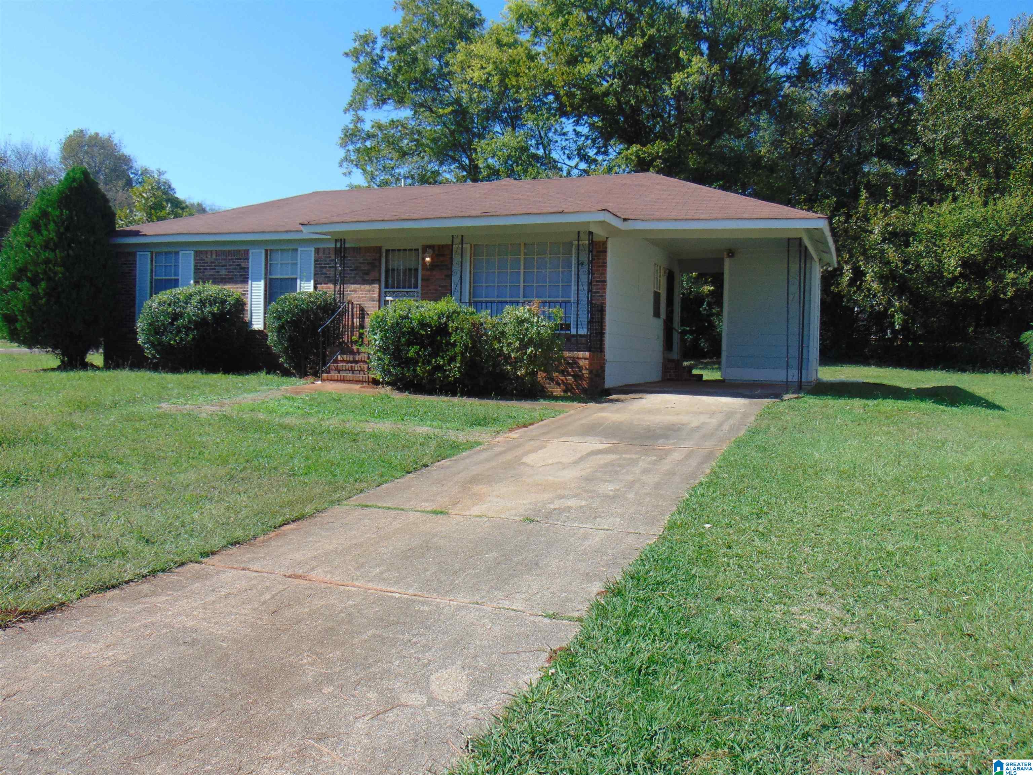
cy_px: 388
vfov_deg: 46.8
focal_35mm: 30
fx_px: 895
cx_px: 516
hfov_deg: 60.0
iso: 80
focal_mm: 5.4
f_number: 3.1
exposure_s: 1/800
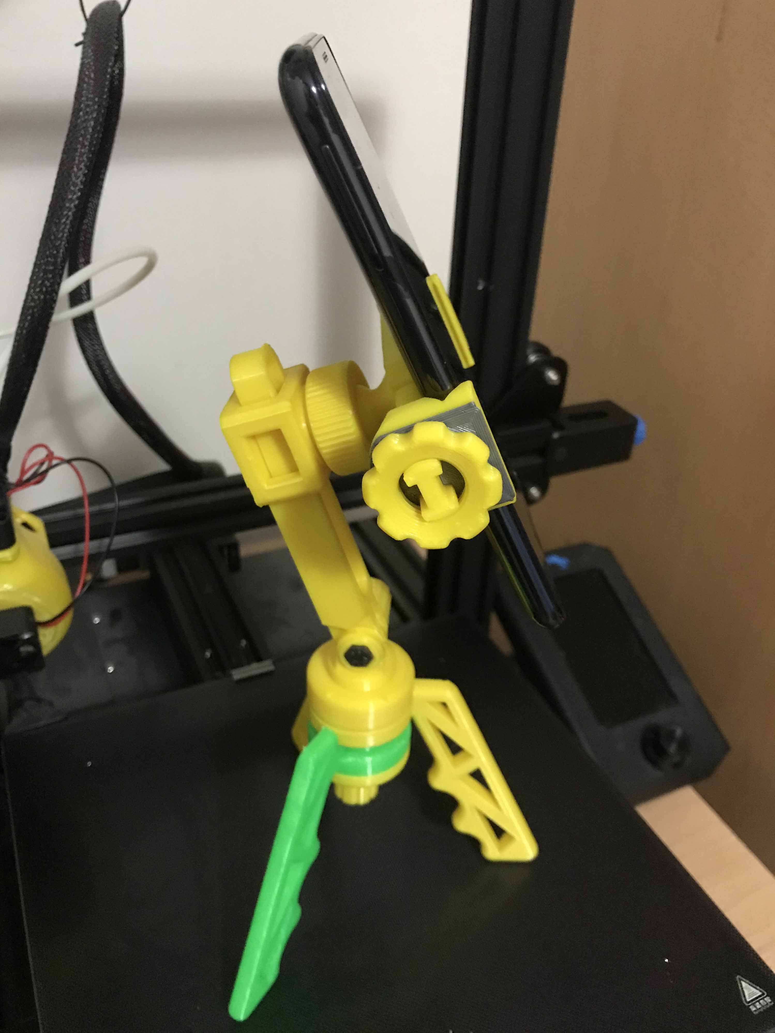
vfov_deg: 63.4
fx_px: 836
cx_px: 388
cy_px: 516
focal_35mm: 28
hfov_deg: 49.7
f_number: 1.8
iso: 80
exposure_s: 1/5
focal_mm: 3.99
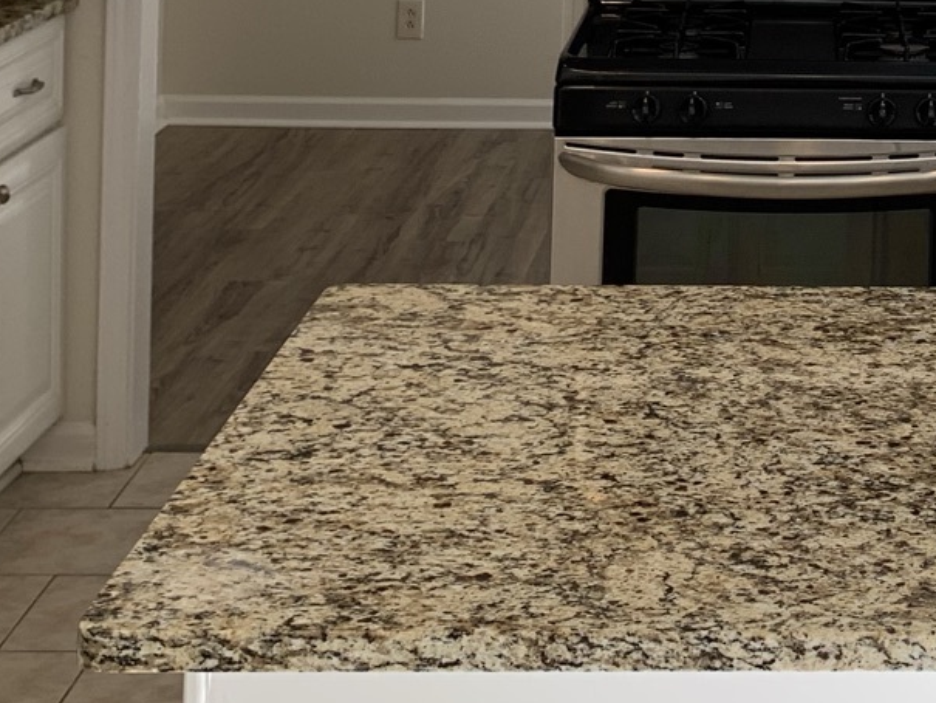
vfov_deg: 15.8
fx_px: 2380
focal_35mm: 88
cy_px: -268
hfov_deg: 21.2
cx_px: 1004
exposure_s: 1/172
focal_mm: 4.25
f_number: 1.8
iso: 25
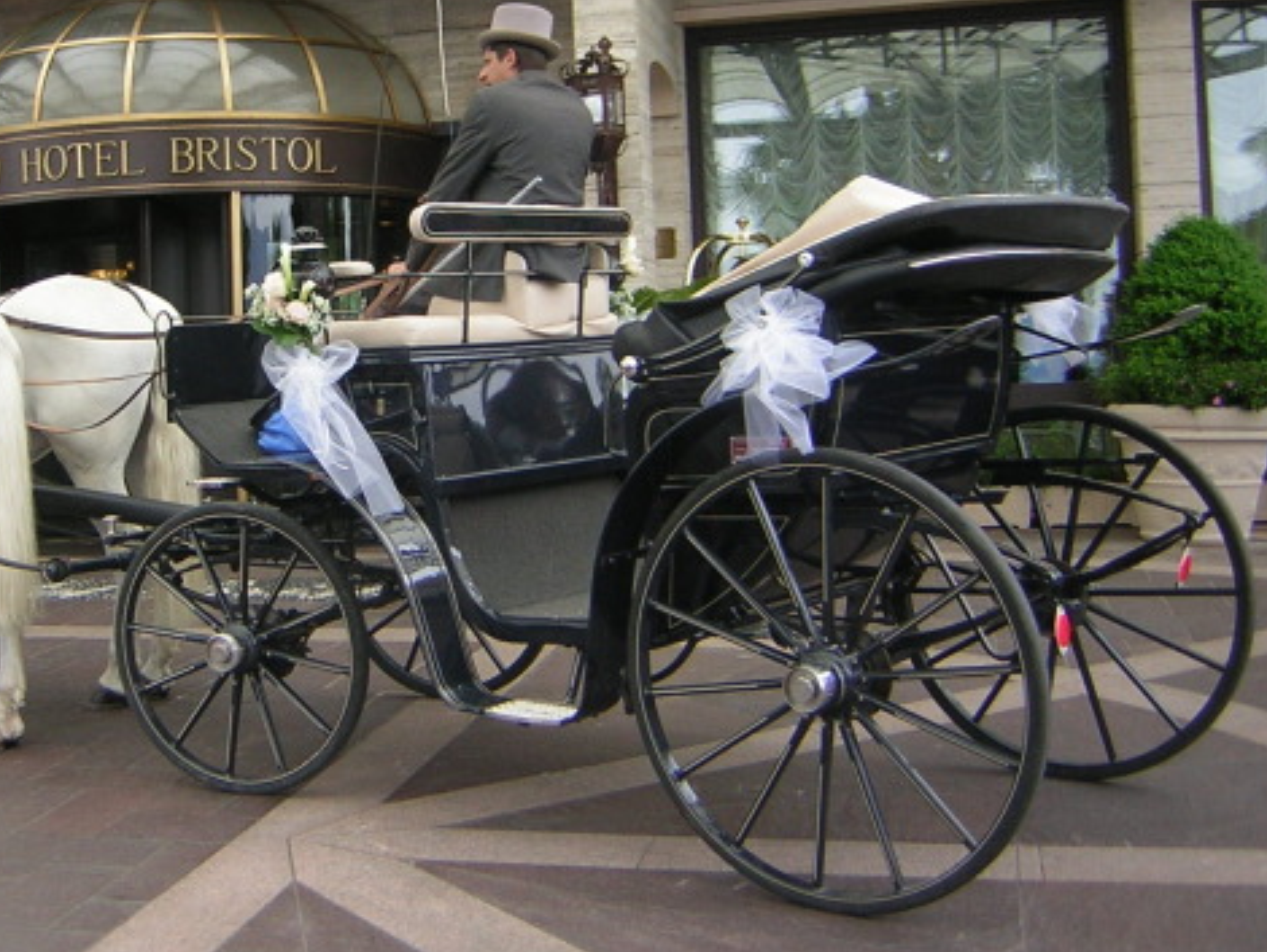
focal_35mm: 49
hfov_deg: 38.5
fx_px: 1794
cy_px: 334
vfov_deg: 29.5
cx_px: 437
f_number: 2.6
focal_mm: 4.7
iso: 50
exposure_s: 1/164
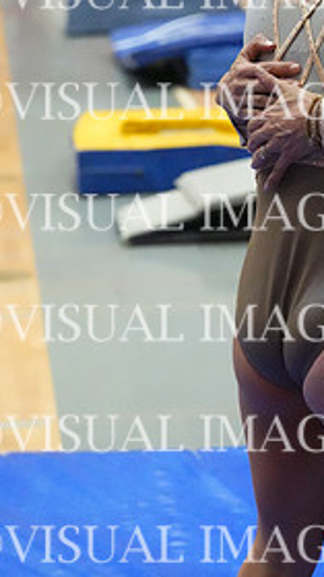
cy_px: 157
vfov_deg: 14.1
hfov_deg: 7.9
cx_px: 362
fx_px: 2327
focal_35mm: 152
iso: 16000
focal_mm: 70
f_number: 4
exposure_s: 1/1250
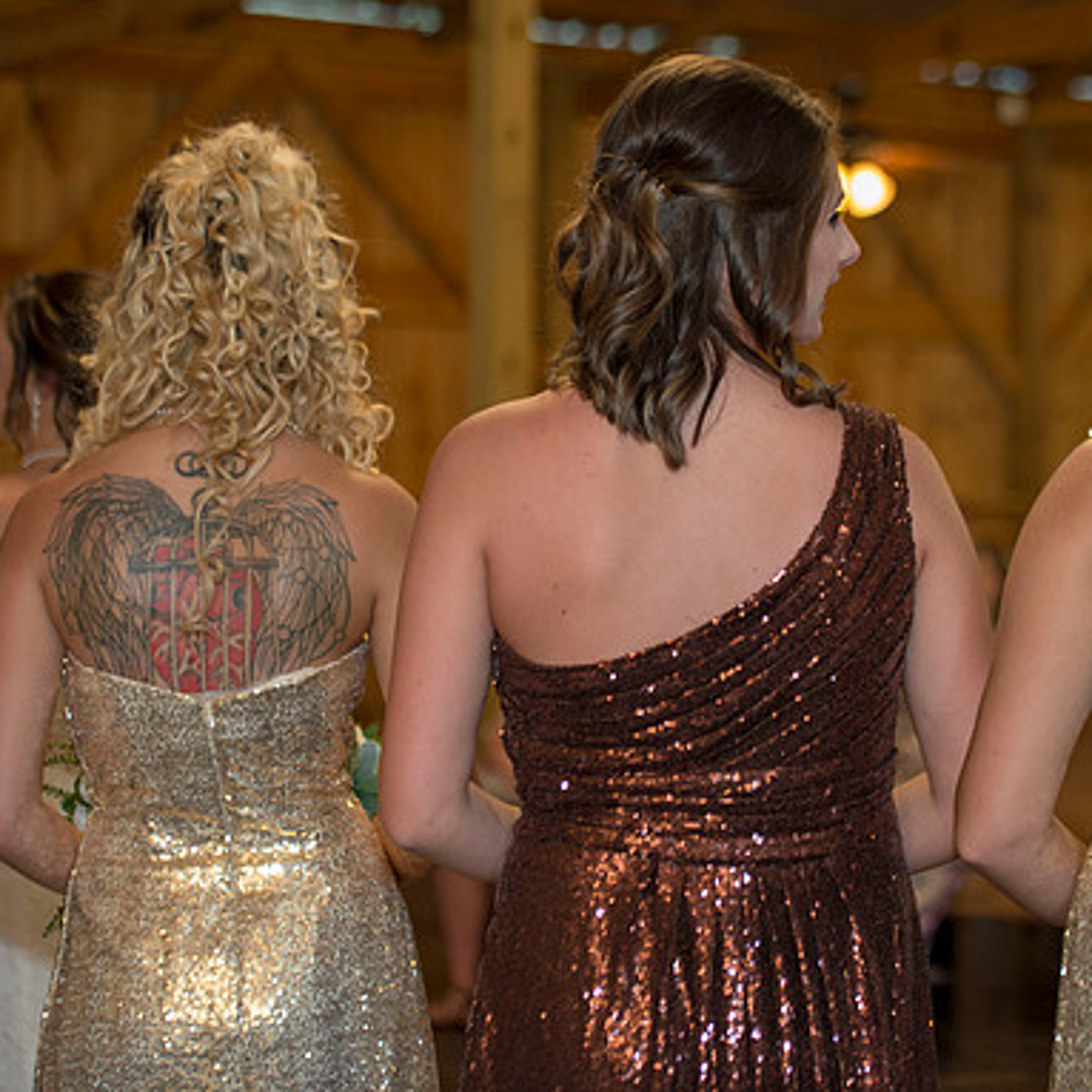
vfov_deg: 19.3
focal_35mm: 90
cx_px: 664
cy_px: 545
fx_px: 3212
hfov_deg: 19.3
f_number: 2.8
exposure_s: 1/160
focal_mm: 70
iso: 1600
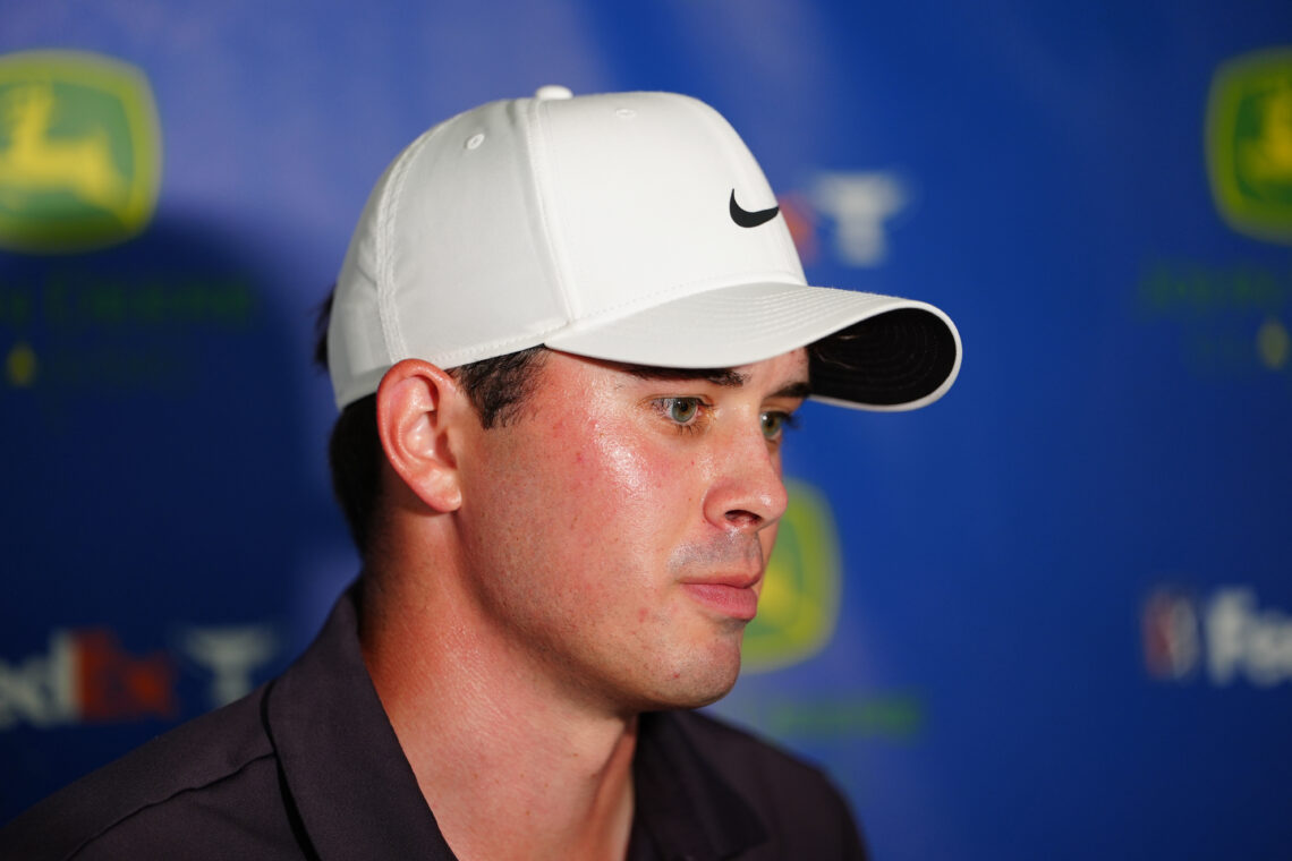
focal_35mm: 144
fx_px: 5168
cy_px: 430
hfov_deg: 14.3
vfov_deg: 9.5
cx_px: 646
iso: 400
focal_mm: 144
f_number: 2
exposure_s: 1/500
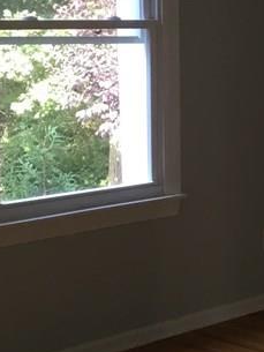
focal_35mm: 104
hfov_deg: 13.8
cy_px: 145
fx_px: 1057
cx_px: 332
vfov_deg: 18.9
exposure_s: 1/30
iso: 32
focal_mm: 3.3
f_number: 2.4
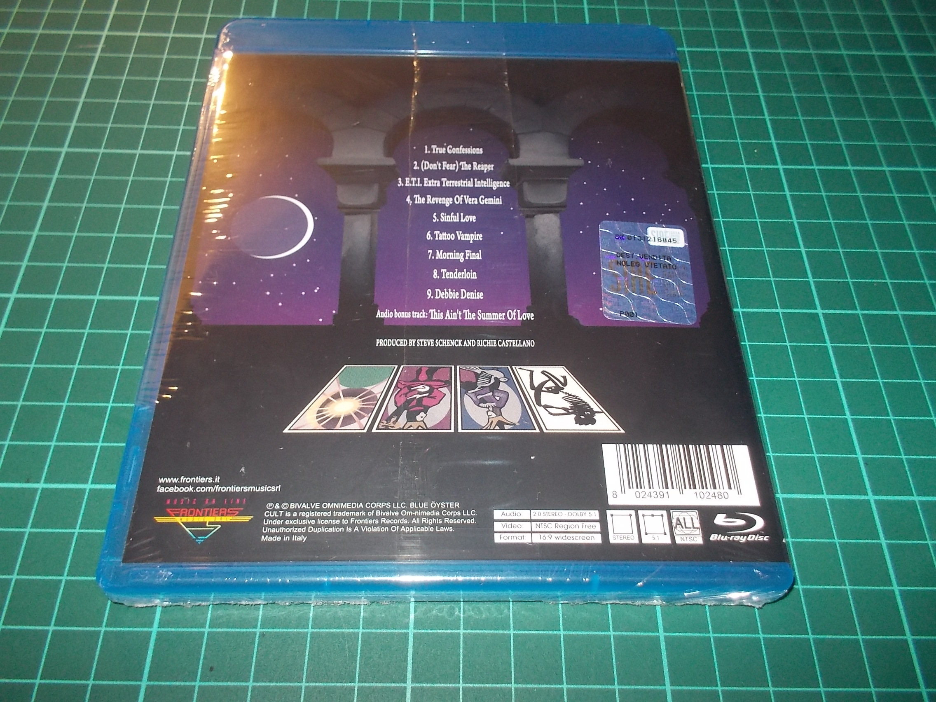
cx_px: 468
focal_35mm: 29
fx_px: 784
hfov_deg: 61.7
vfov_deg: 48.2
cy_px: 351
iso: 200
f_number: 3.3
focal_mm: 4.1
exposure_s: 1/30
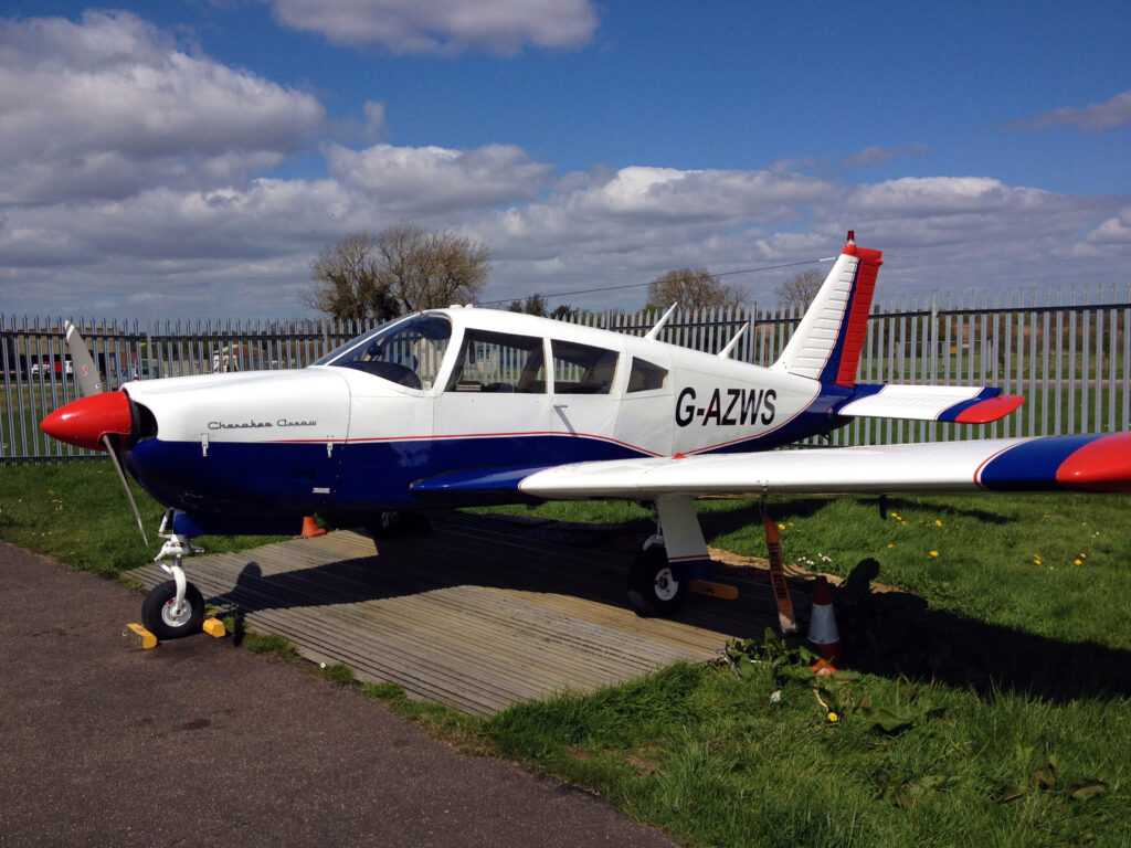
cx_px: 566
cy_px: 424
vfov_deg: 40.7
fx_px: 1144
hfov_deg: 52.6
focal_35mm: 35
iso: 50
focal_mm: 4.28
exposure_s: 1/3690
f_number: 2.4
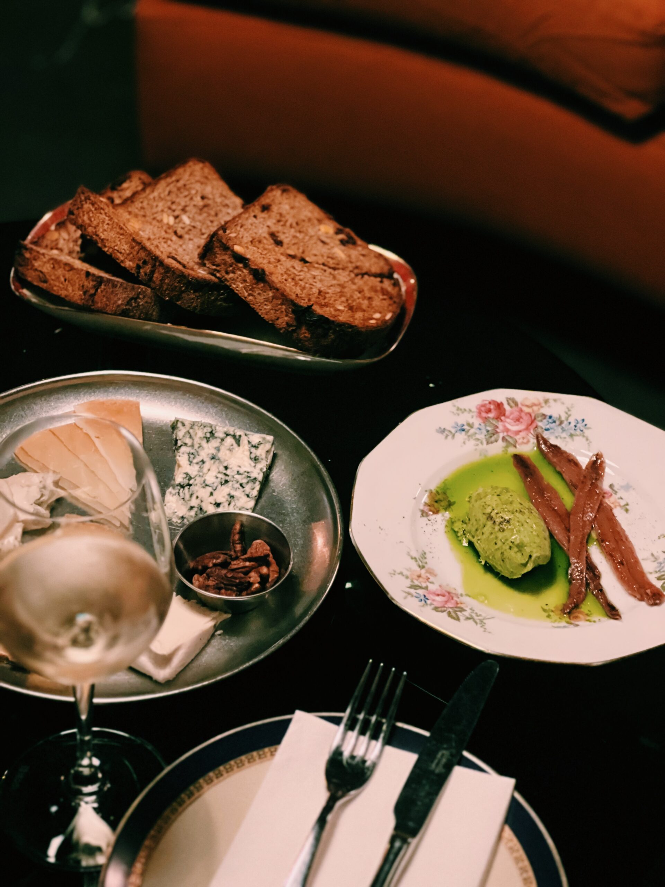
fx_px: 1972
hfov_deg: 19.1
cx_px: 332
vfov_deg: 25.3
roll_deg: -3.3
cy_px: 444
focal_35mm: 77
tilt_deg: -42.2
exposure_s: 1/14
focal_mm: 9
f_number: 2.8
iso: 800
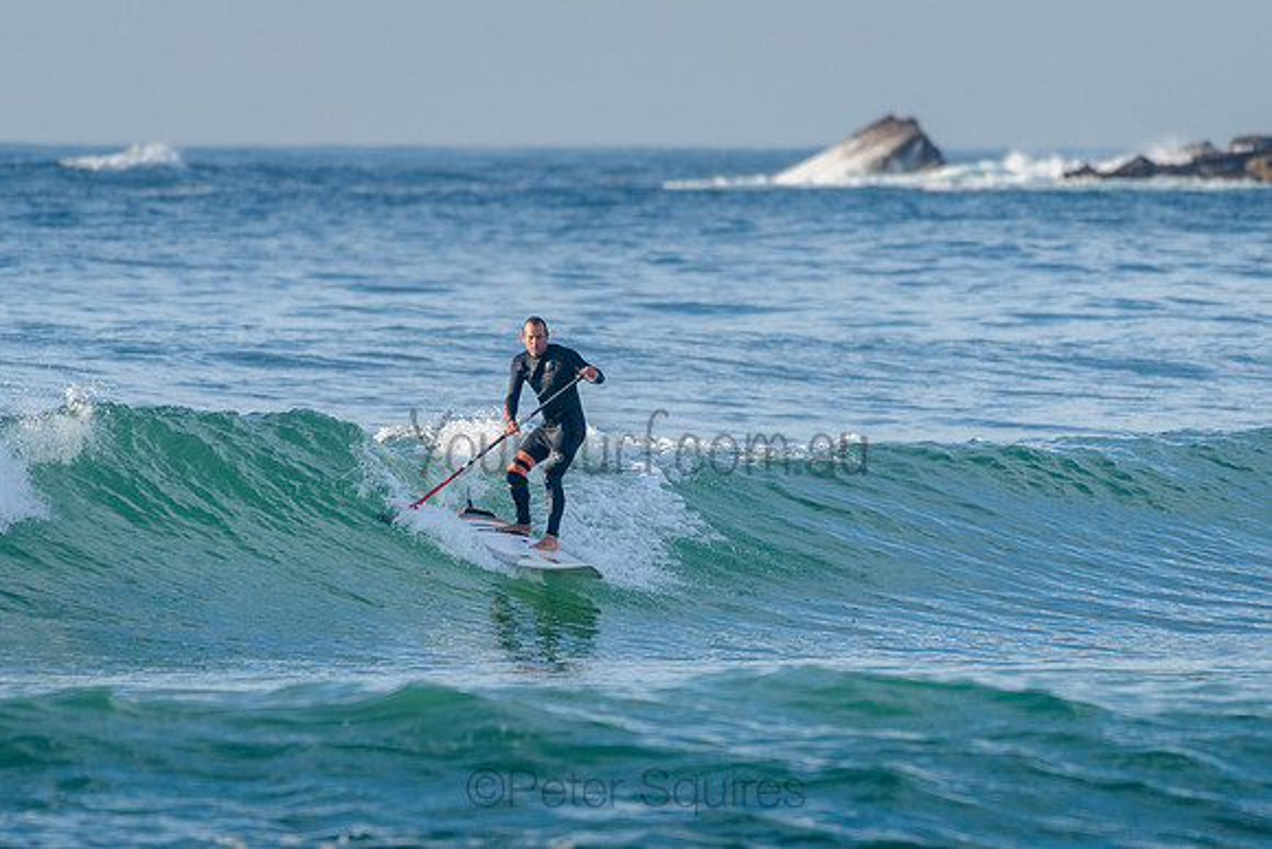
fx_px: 21669
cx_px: 599
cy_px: 433
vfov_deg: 2.2
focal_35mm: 613
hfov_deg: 3.4
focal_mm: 500
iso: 400
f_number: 5.6
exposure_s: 1/2000
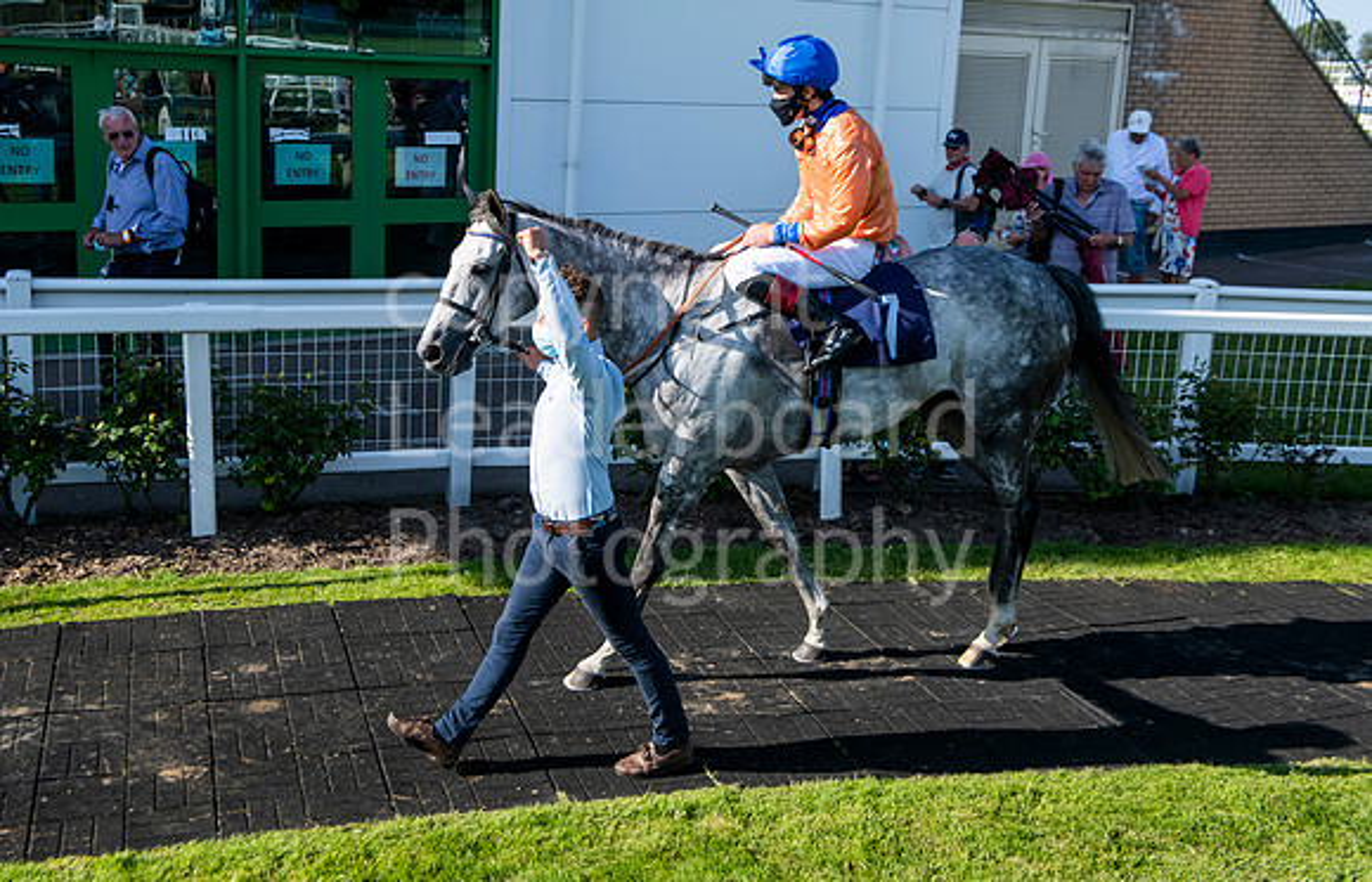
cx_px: 626
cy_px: 385
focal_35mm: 42
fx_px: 1575
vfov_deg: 31.3
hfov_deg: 47.0
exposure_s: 1/800
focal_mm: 38
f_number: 7.1
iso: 400
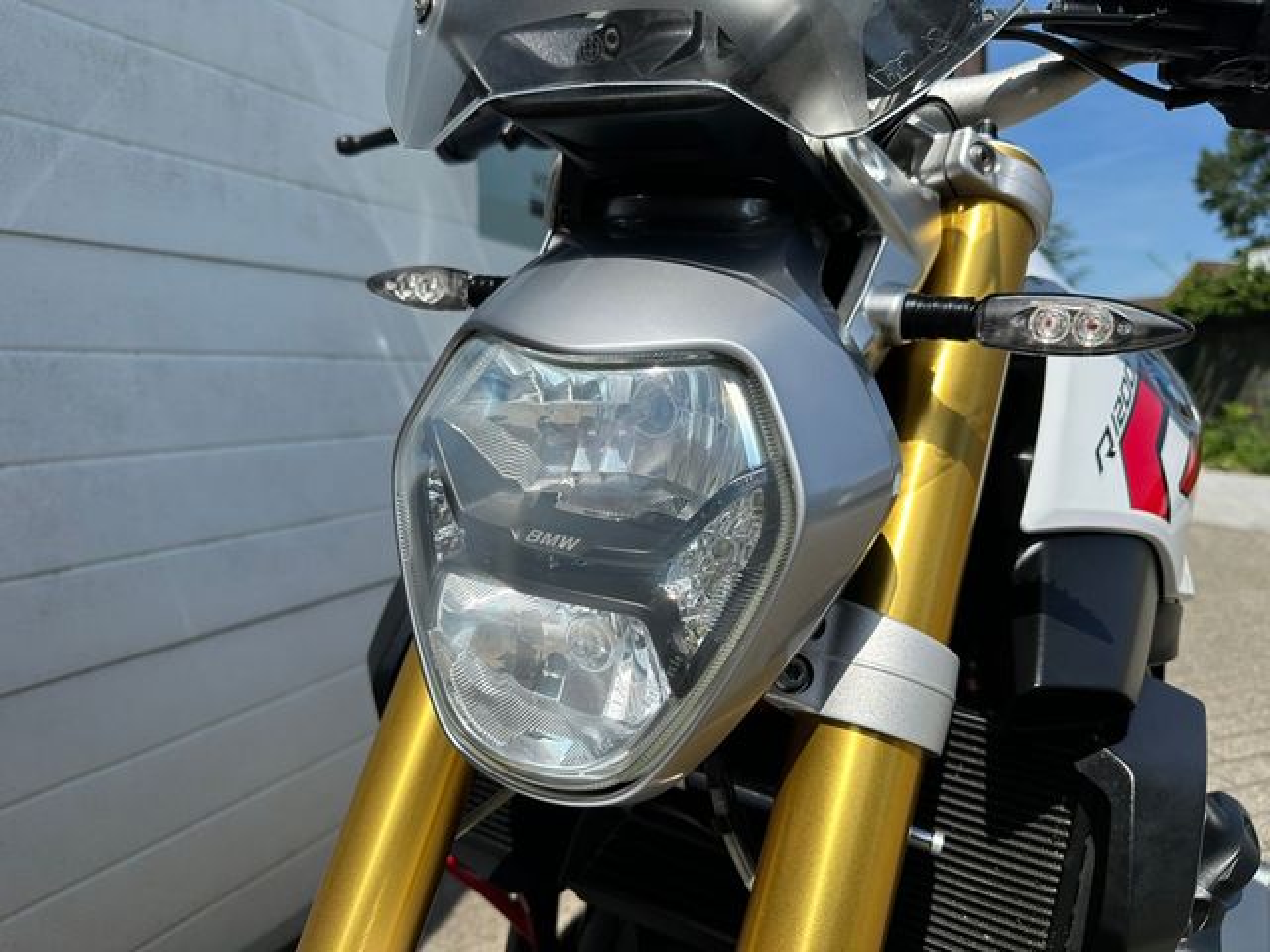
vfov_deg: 56.8
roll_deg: +0.7
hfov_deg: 71.6
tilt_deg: -6.2
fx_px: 881
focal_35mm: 24
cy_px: 476
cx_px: 635
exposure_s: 1/4348
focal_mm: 6.86
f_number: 1.78
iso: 80
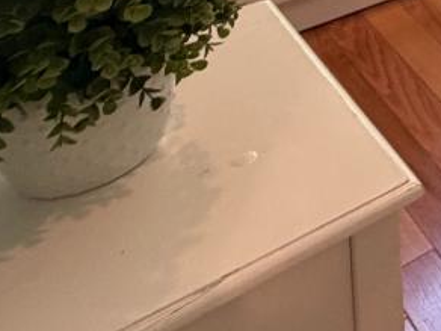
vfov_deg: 15.3
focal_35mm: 72
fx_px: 917
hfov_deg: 17.8
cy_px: -377
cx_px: 905
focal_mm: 2.22
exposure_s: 1/60
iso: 250
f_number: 2.2
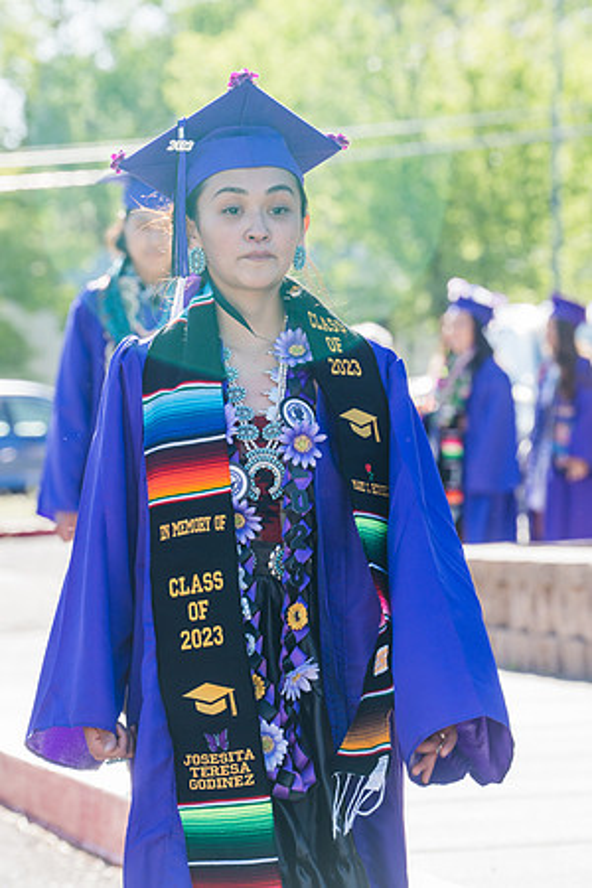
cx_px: 296
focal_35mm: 200
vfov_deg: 10.3
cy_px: 444
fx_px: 4933
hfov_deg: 6.9
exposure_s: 1/160
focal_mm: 200
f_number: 8
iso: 400
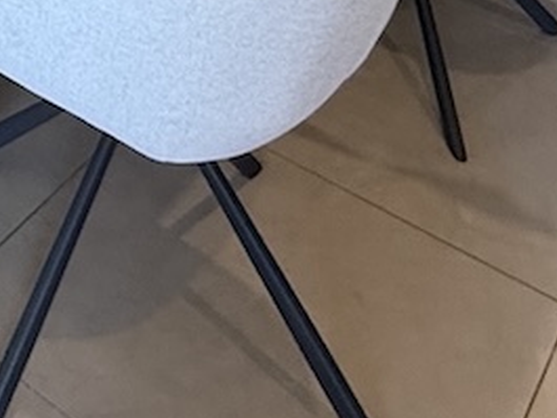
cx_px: -160
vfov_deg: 14.3
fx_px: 1191
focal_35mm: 74
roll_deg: -0.1
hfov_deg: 23.4
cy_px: -550
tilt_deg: -7.5
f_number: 2.2
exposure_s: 1/120
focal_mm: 2.22
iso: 320
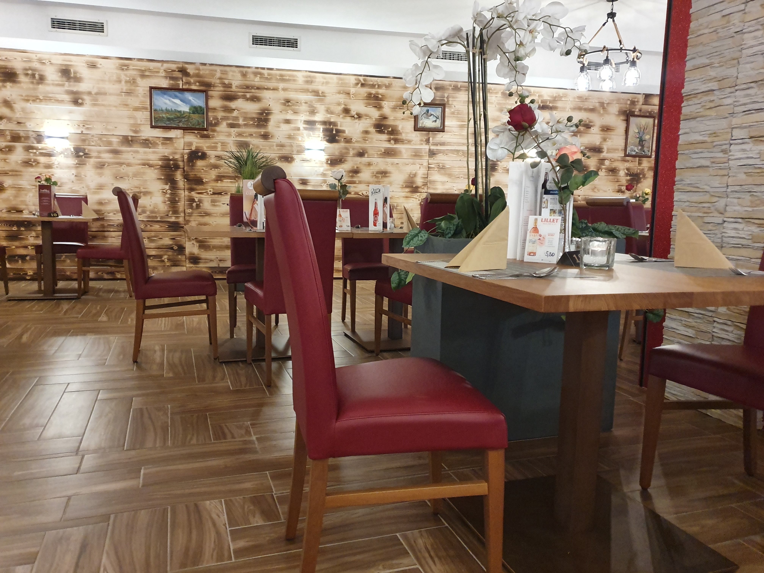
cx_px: 382
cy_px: 286
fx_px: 574
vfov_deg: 53.1
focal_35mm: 26
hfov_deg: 67.3
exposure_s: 1/50
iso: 640
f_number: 1.5
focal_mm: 4.32
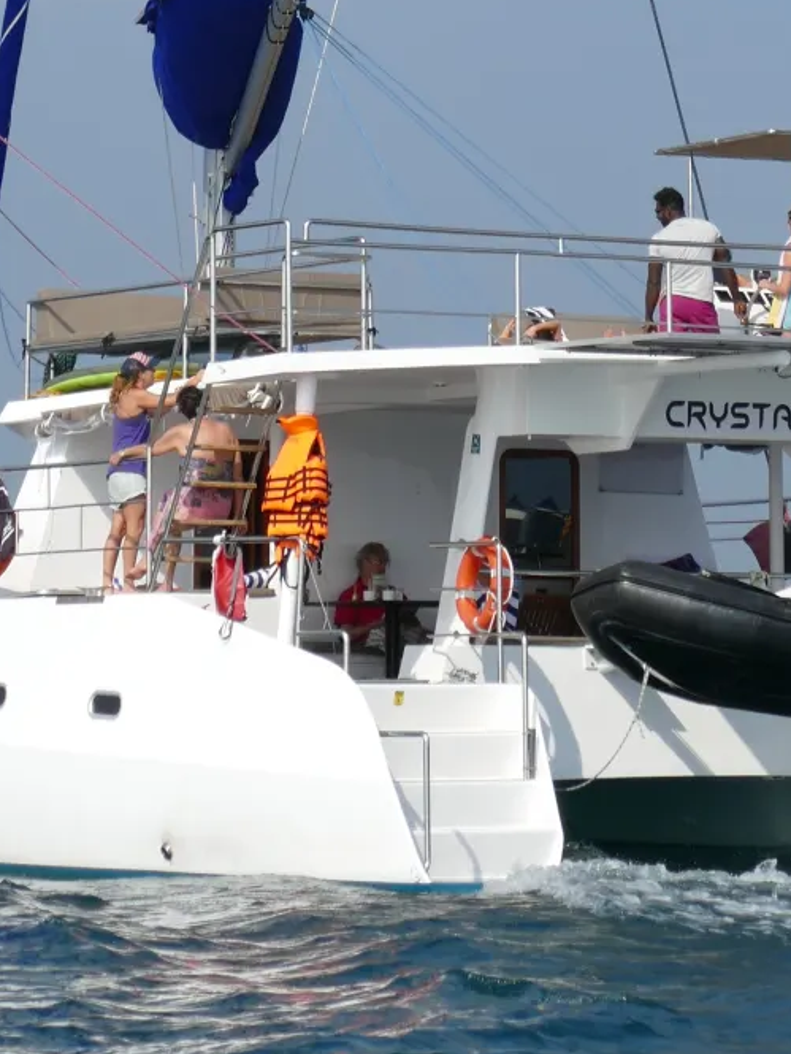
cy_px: -445
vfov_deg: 10.9
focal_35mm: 176
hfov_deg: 8.4
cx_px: 525
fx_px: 5361
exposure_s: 1/2000
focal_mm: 21.01
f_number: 4
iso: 125
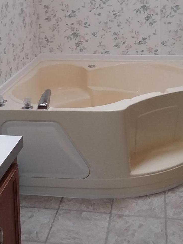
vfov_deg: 31.1
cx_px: 86
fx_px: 423
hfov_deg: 24.4
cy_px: 36
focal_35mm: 60
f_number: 1.9
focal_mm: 2.47
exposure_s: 1/30
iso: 40
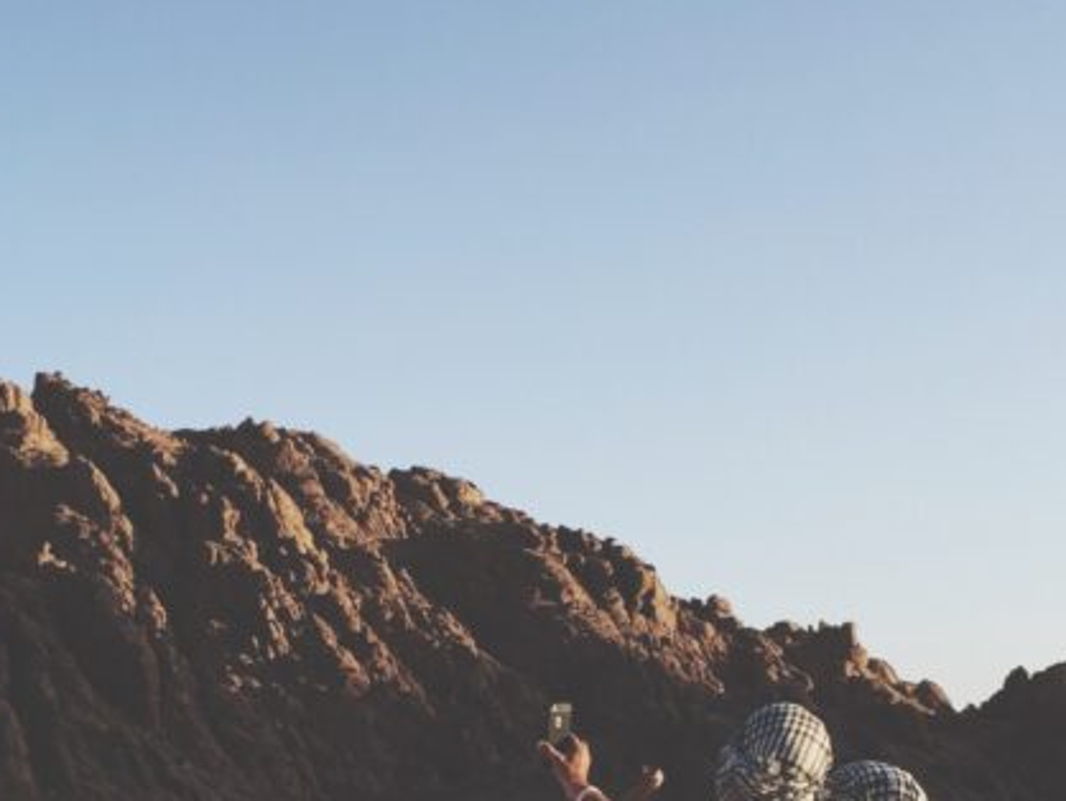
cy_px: 847
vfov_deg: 20.0
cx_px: 500
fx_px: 2188
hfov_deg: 27.4
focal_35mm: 71
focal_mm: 4.15
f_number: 2.2
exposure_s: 1/719
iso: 32
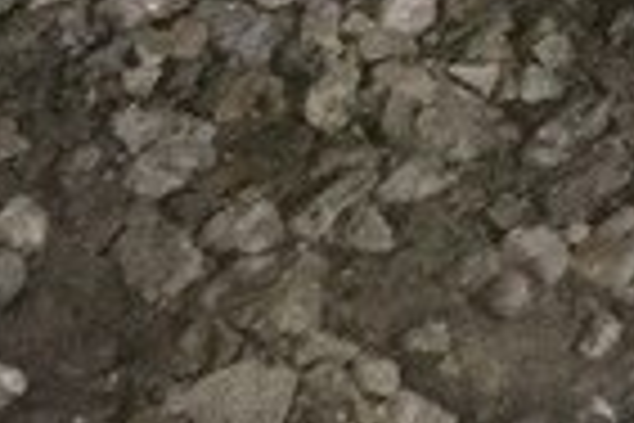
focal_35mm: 141
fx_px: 2483
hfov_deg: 14.4
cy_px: -542
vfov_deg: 8.9
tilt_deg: -23.8
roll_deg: +2.9
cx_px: 531
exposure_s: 1/17
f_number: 2.2
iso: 320
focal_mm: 4.15
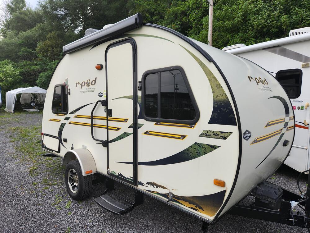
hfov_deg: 73.9
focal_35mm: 23
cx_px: 155
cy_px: 116
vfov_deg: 58.9
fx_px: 206
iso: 20
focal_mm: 5.4
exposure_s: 1/655
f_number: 1.8
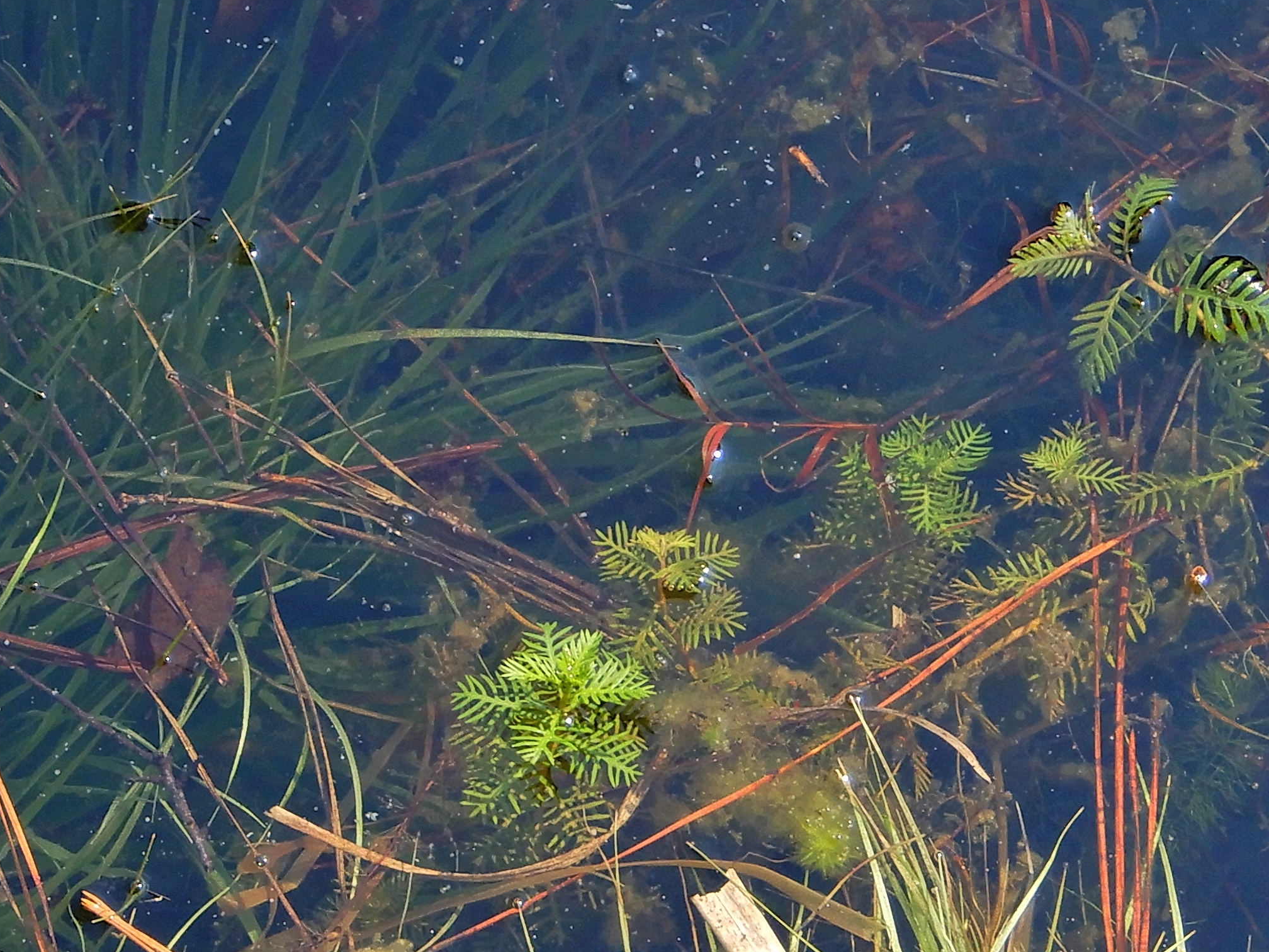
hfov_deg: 10.0
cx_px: 575
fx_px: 7259
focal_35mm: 198
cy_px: 540
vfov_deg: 7.5
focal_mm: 13.7
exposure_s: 1/100
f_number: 4.5
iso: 80
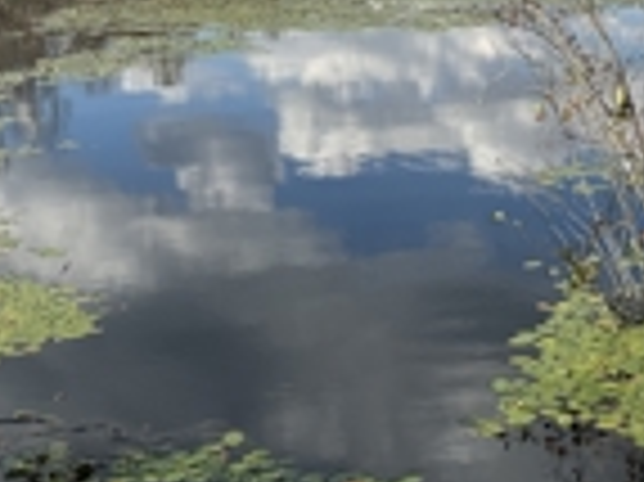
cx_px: 365
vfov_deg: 20.9
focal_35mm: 67
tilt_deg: -1.3
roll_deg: +1.9
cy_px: -41
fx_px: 1245
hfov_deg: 29.0
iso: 80
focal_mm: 6.86
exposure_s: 1/5000
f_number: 1.78
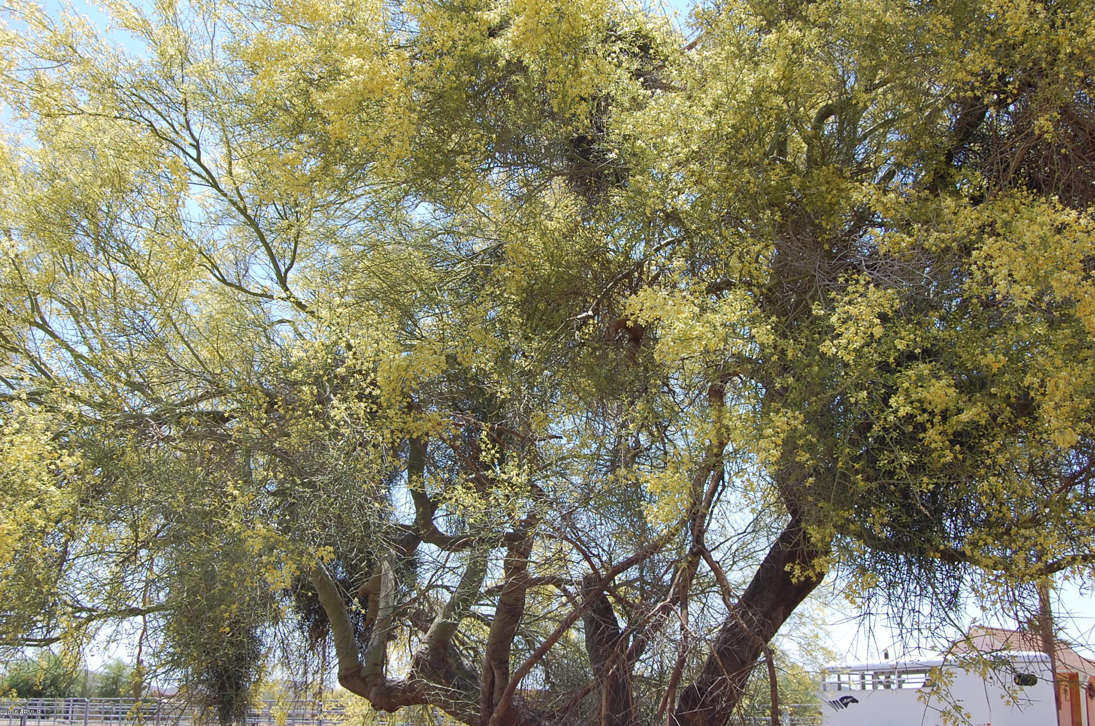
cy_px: 364
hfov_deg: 48.5
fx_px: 1215
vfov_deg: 33.3
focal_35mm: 40
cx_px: 558
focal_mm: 26
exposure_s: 1/250
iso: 200
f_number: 8
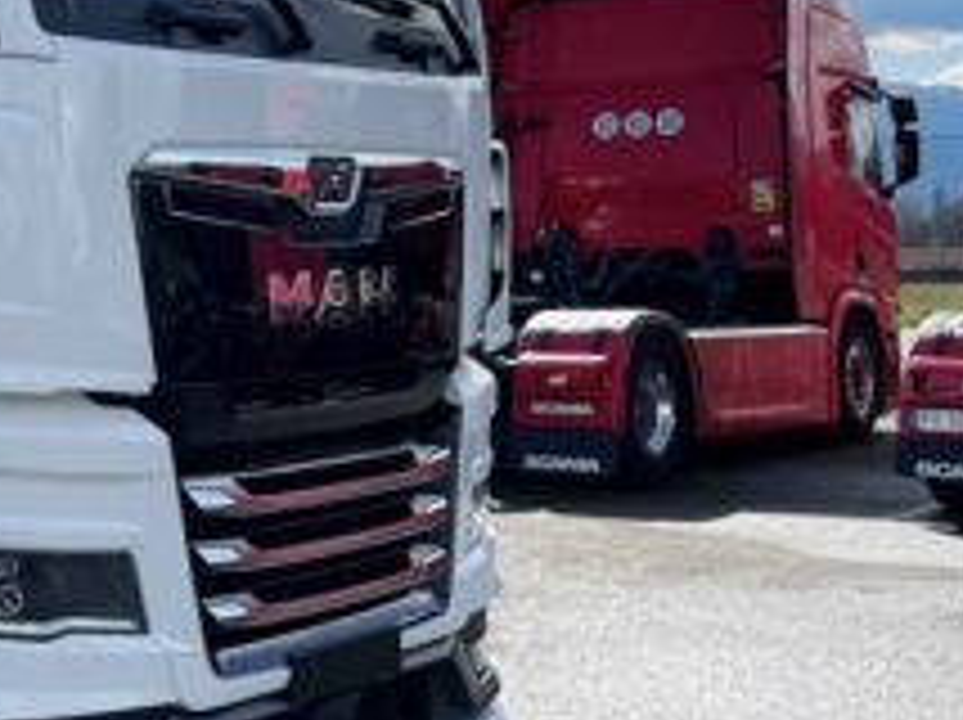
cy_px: 162
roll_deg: +1.3
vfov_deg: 19.9
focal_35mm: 73
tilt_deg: +3.4
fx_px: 2029
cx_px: -342
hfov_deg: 23.2
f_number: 1.6
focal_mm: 4.2
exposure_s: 1/5556
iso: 32
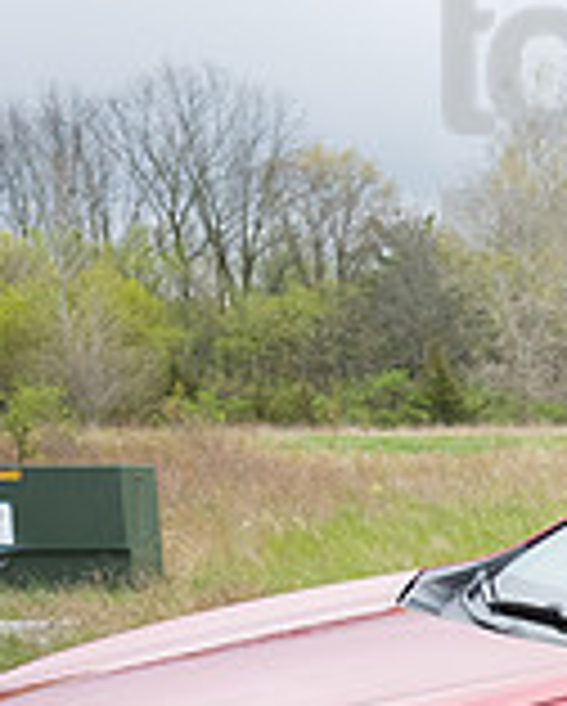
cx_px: 1220
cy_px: 753
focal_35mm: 118
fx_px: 2470
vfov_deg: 15.9
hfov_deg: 11.5
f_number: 7.1
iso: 1250
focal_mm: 34
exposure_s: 1/800
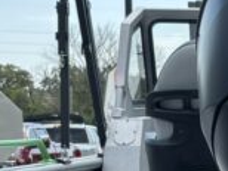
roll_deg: -1.7
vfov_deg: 8.1
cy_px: 246
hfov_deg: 10.6
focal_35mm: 180
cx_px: 350
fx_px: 1187
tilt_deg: -4.7
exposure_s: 1/2342
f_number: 1.6
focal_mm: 5.96
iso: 50
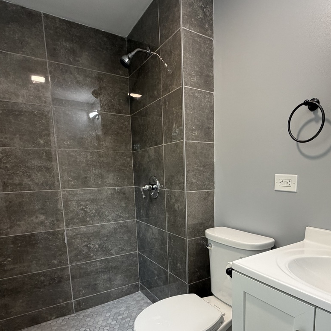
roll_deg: +1.6
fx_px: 249
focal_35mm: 23
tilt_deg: -9.5
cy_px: 214
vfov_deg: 65.9
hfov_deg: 66.5
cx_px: 200
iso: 250
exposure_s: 1/120
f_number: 2.2
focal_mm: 2.22
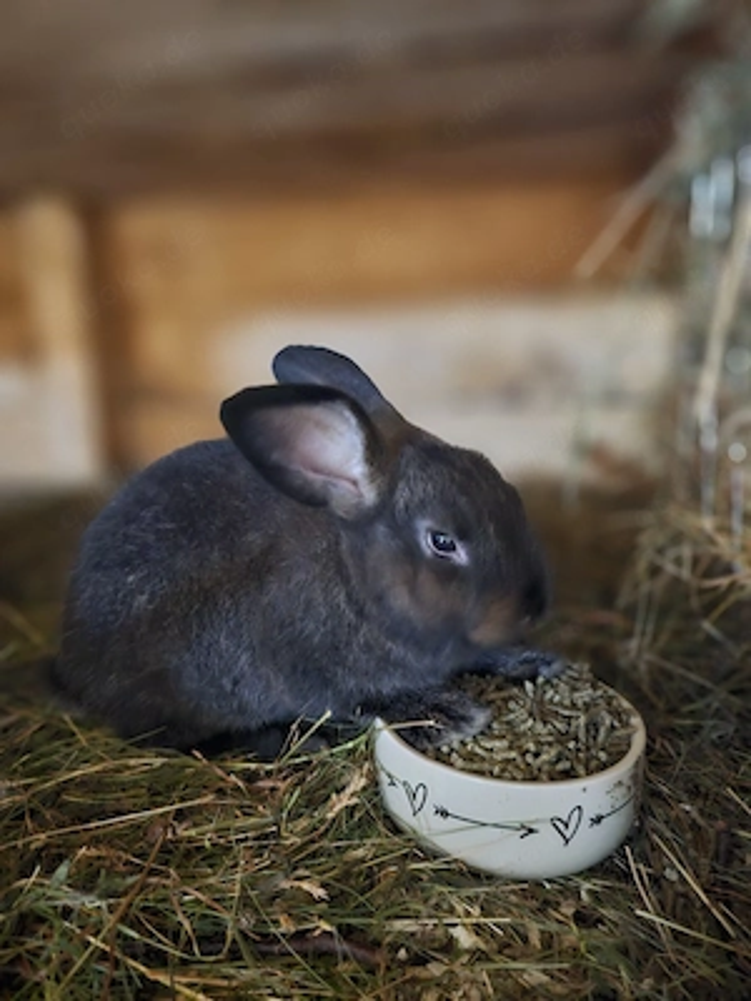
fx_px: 665
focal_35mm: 23
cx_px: 376
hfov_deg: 58.9
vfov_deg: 73.9
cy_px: 500
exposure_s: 1/12.5
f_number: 1.7
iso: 1600
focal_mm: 6.3
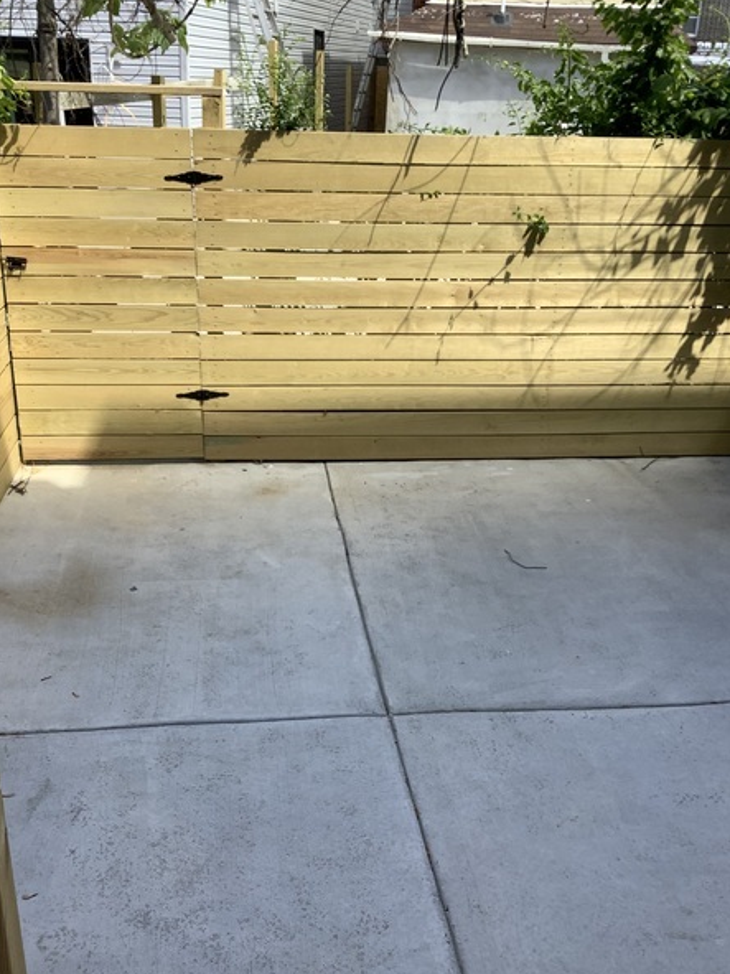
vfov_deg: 52.6
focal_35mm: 35
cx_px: 358
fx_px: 984
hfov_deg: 40.7
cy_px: 505
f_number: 2.4
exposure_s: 1/479
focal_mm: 3.3
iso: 25
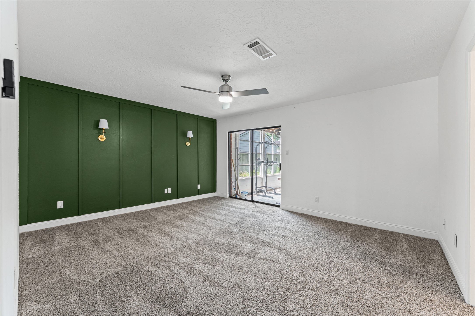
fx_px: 185
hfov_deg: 104.3
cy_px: 158
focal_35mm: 14
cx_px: 238
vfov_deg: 81.2
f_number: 8
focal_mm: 14
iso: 320
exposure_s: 2
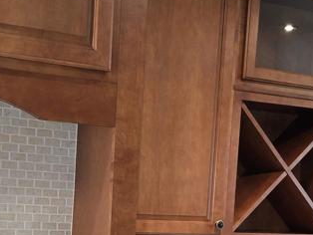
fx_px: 679
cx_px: 144
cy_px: 224
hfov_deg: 26.0
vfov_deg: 19.2
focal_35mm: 75
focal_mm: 6.3
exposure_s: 1/30
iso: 100
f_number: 1.7
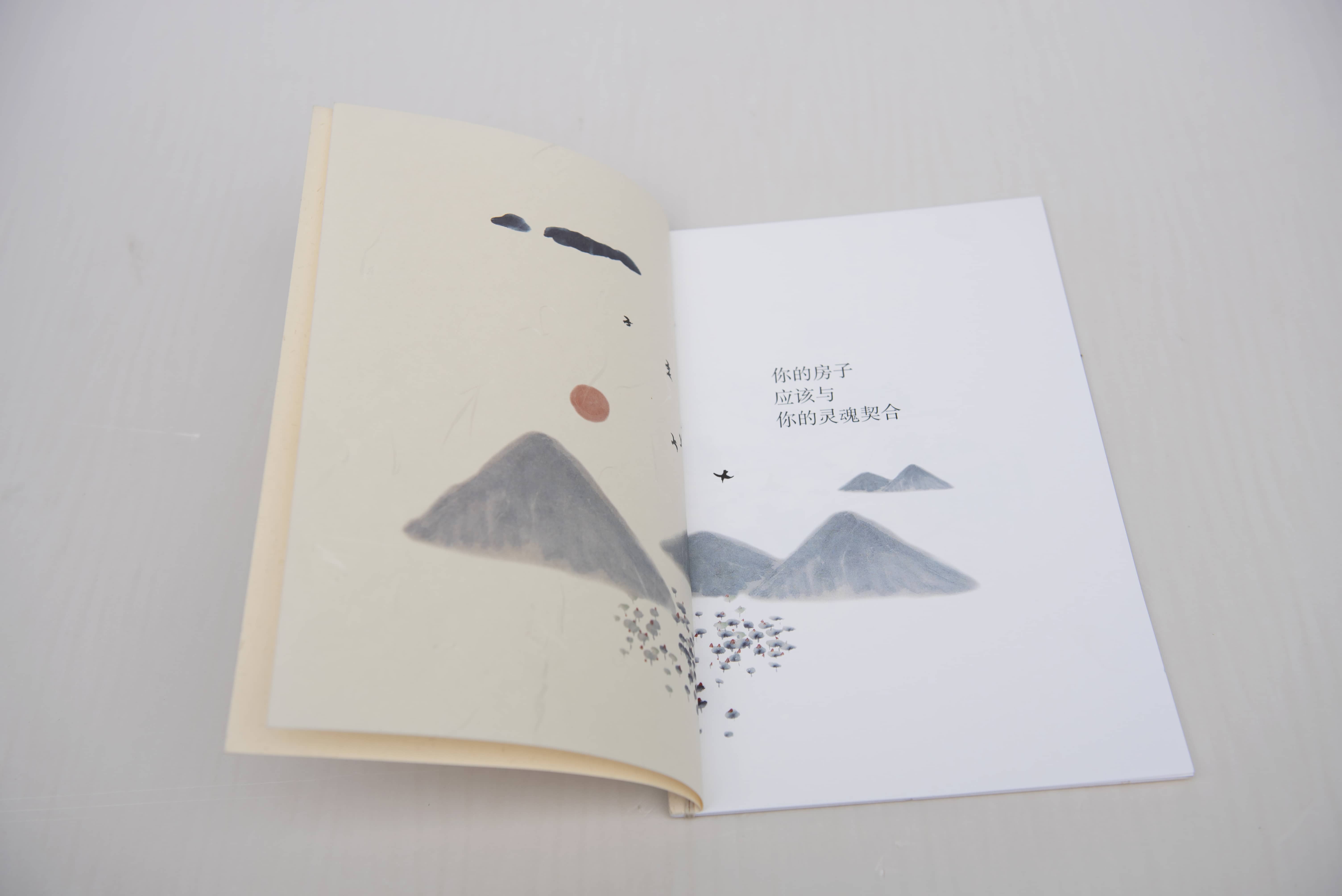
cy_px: 448
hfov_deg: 48.4
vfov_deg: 33.4
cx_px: 671
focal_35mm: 40
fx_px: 1492
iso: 100
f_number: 4.5
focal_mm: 40
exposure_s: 1/320
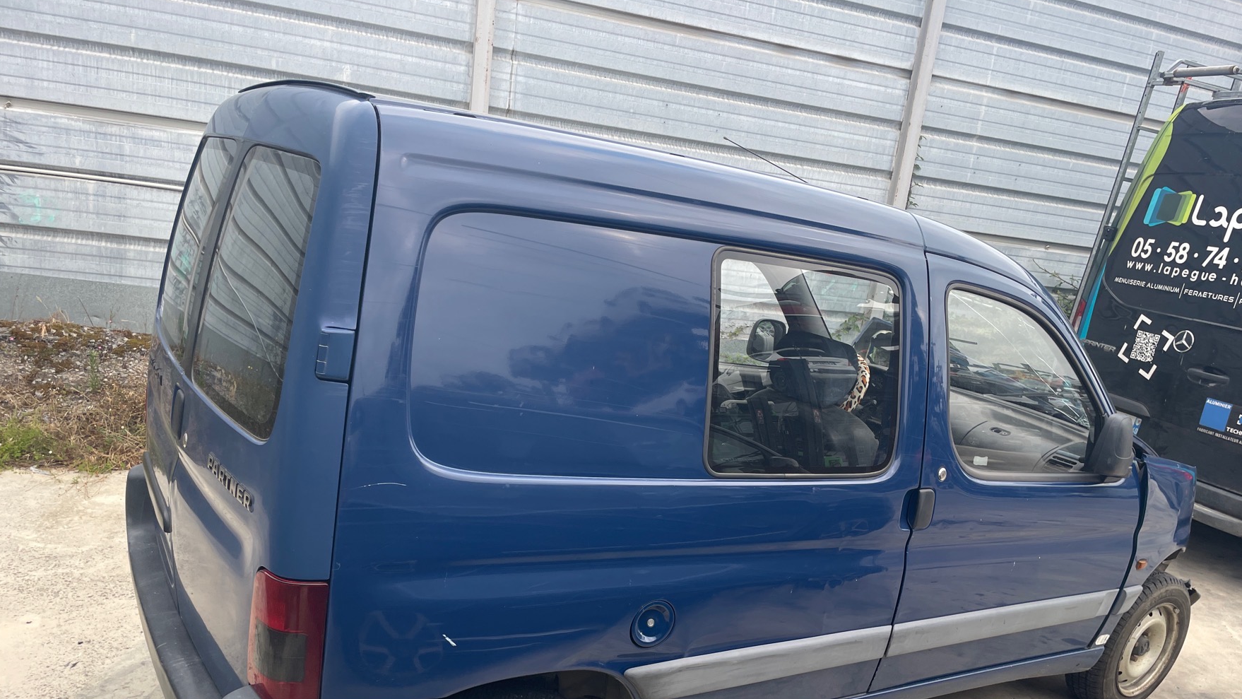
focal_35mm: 29
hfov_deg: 66.1
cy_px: 471
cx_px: 632
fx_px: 955
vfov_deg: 39.7
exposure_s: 1/370
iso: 32
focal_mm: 4.2
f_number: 1.6
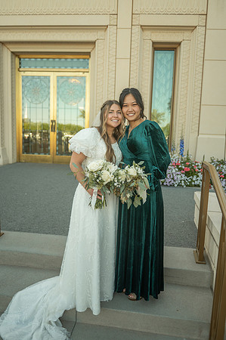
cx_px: 113
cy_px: 170
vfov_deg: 67.4
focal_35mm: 27
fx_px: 255
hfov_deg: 47.8
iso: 640
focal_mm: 27
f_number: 2.8
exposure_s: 1/1600
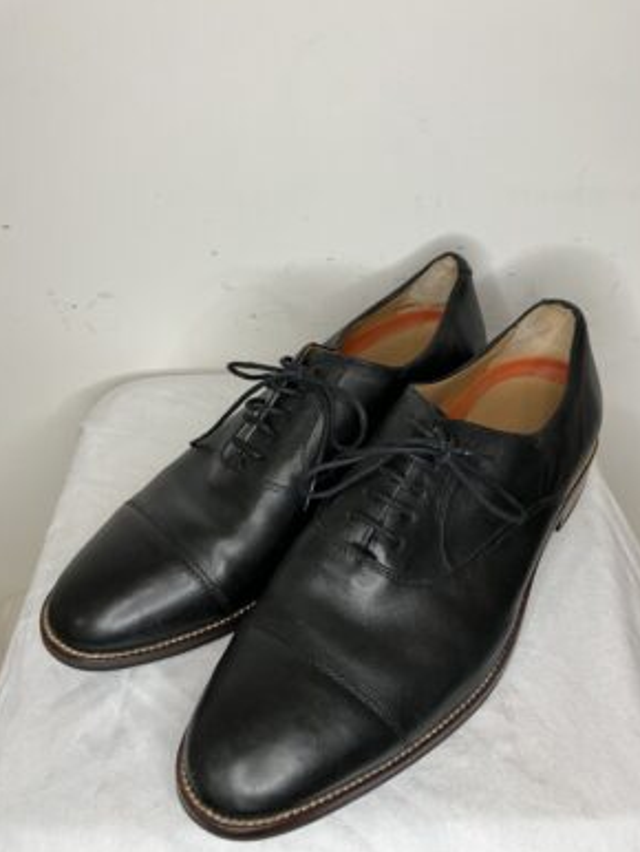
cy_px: 437
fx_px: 714
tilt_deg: -43.4
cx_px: 322
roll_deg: +2.9
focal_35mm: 29
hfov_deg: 48.3
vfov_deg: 61.6
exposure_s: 1/50
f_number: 1.8
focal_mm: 3.99
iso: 64
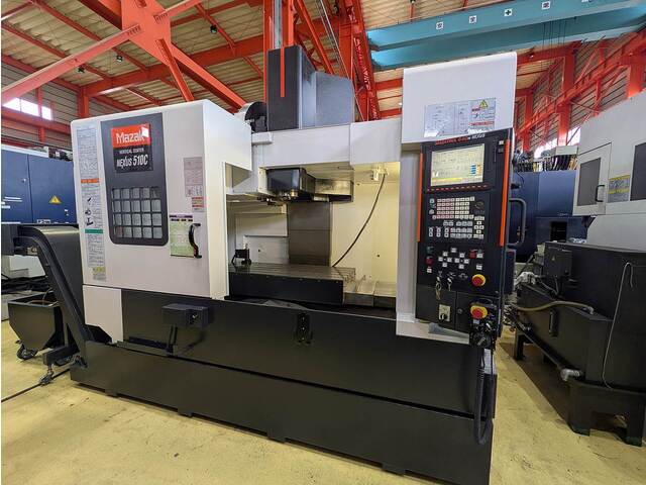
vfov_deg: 85.7
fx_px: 261
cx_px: 323
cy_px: 242
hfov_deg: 102.1
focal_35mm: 14
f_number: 2.2
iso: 84
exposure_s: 1/25
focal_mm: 1.83
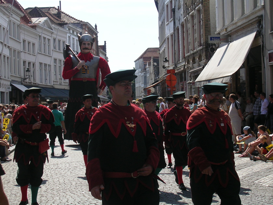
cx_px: 136
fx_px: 599
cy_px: 102
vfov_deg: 19.4
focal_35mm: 76
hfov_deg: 25.7
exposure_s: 1/580
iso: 50
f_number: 3.9
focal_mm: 11.5
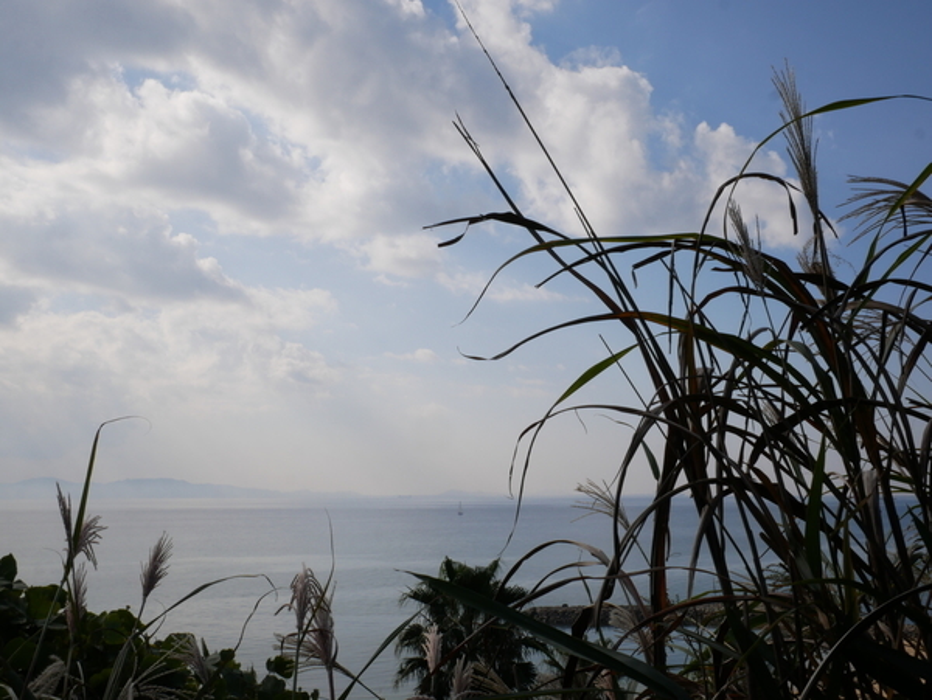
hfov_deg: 51.3
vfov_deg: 39.7
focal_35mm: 36
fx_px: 970
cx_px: 466
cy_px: 350
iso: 200
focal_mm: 18
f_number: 22
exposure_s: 1/125
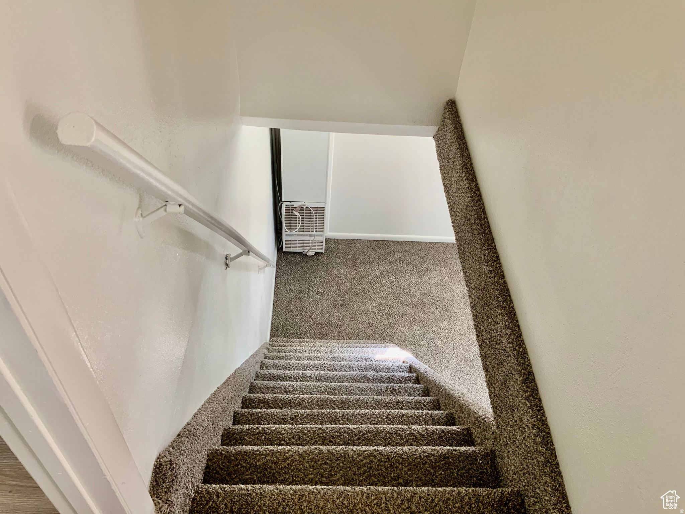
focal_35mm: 29
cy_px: 257
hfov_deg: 61.7
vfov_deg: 48.2
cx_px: 342
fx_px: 574
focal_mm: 3
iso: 50
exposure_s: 1/60
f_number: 1.8
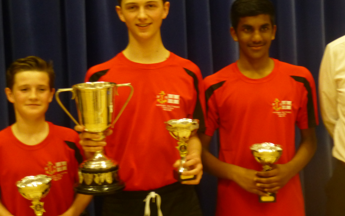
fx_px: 696
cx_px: 207
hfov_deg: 27.8
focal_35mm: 74
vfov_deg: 17.6
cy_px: 102
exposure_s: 1/15
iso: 400
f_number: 4.1
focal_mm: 9.2
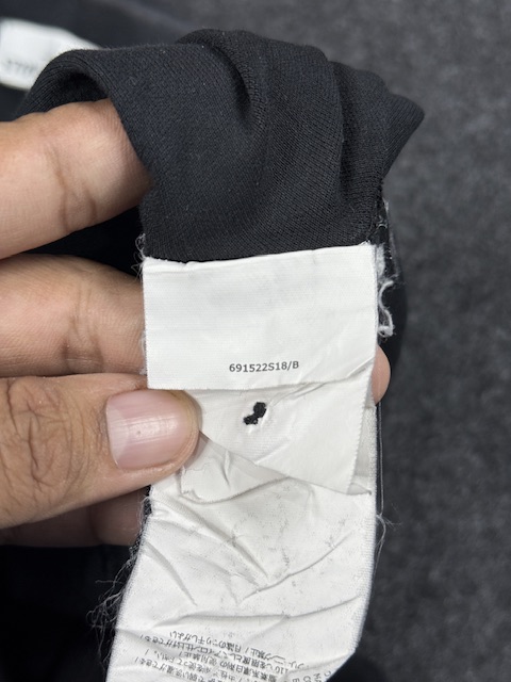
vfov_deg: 39.7
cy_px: 341
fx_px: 945
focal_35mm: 48
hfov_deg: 30.3
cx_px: 256
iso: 64
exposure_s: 1/100
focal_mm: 6.76
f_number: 1.78
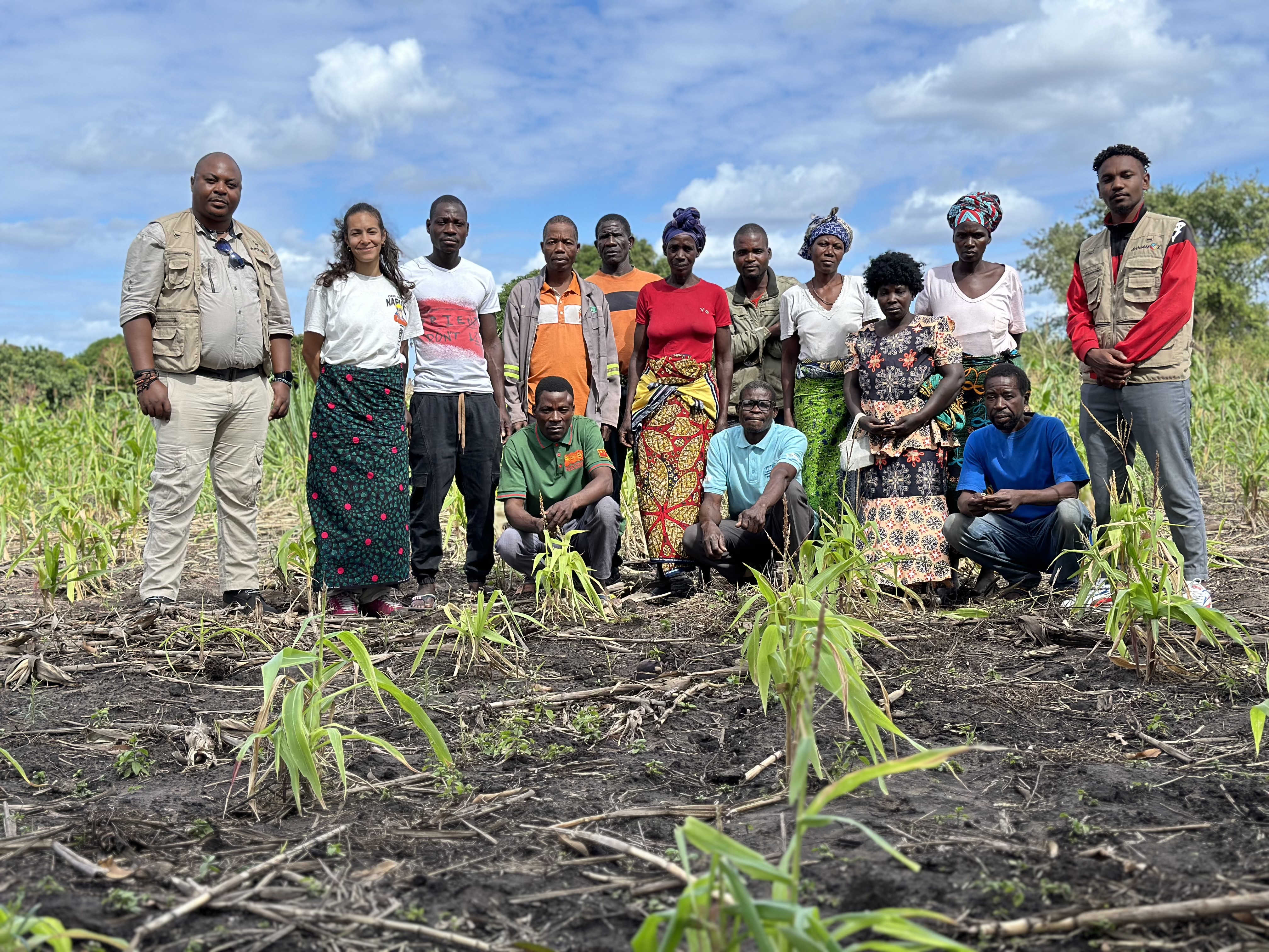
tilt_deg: -1.9
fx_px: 1760
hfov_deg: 39.7
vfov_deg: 30.3
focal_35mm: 48
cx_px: 634
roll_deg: +1.5
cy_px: 476
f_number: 1.78
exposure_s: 1/2410
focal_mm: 6.86
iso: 100
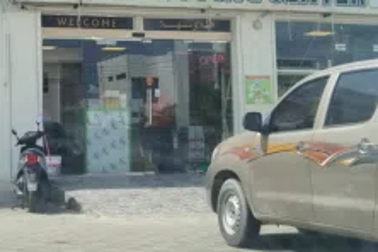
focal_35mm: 78
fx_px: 819
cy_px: 89
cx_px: 92
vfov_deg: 17.5
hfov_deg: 25.7
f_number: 1.9
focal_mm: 4.95
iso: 100
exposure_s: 1/978
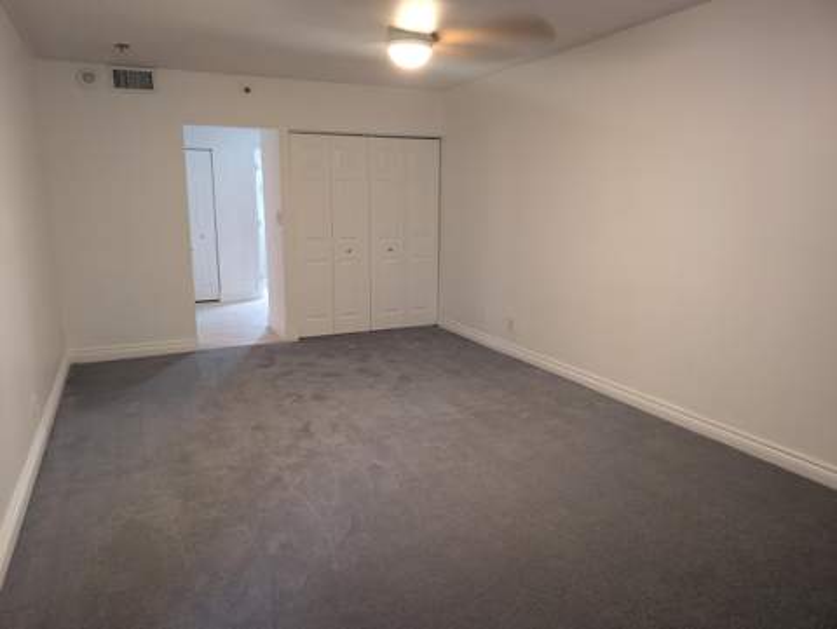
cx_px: 418
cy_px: 314
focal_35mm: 24
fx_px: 581
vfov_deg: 56.9
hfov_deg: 71.5
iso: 143
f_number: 1.68
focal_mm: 6.9
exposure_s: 1/24
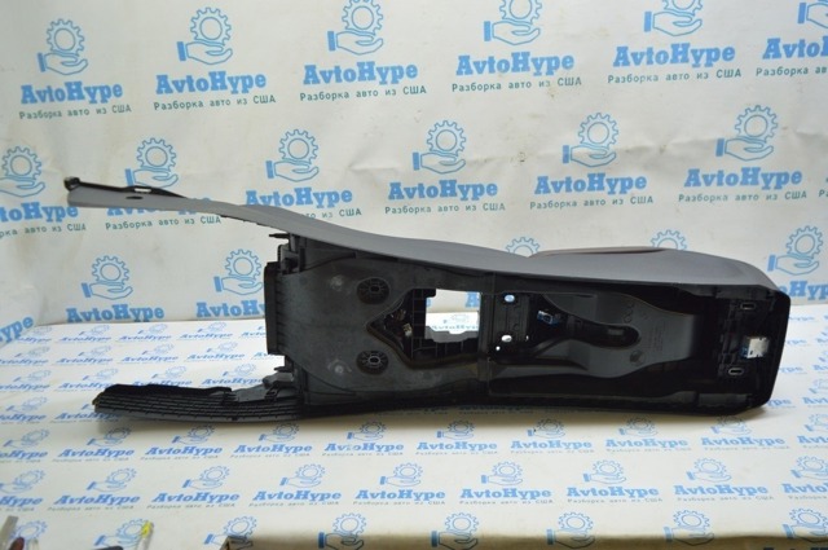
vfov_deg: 47.8
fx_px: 620
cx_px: 414
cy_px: 275
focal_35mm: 27
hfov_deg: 67.4
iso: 400
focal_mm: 18
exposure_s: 1/40
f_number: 3.5
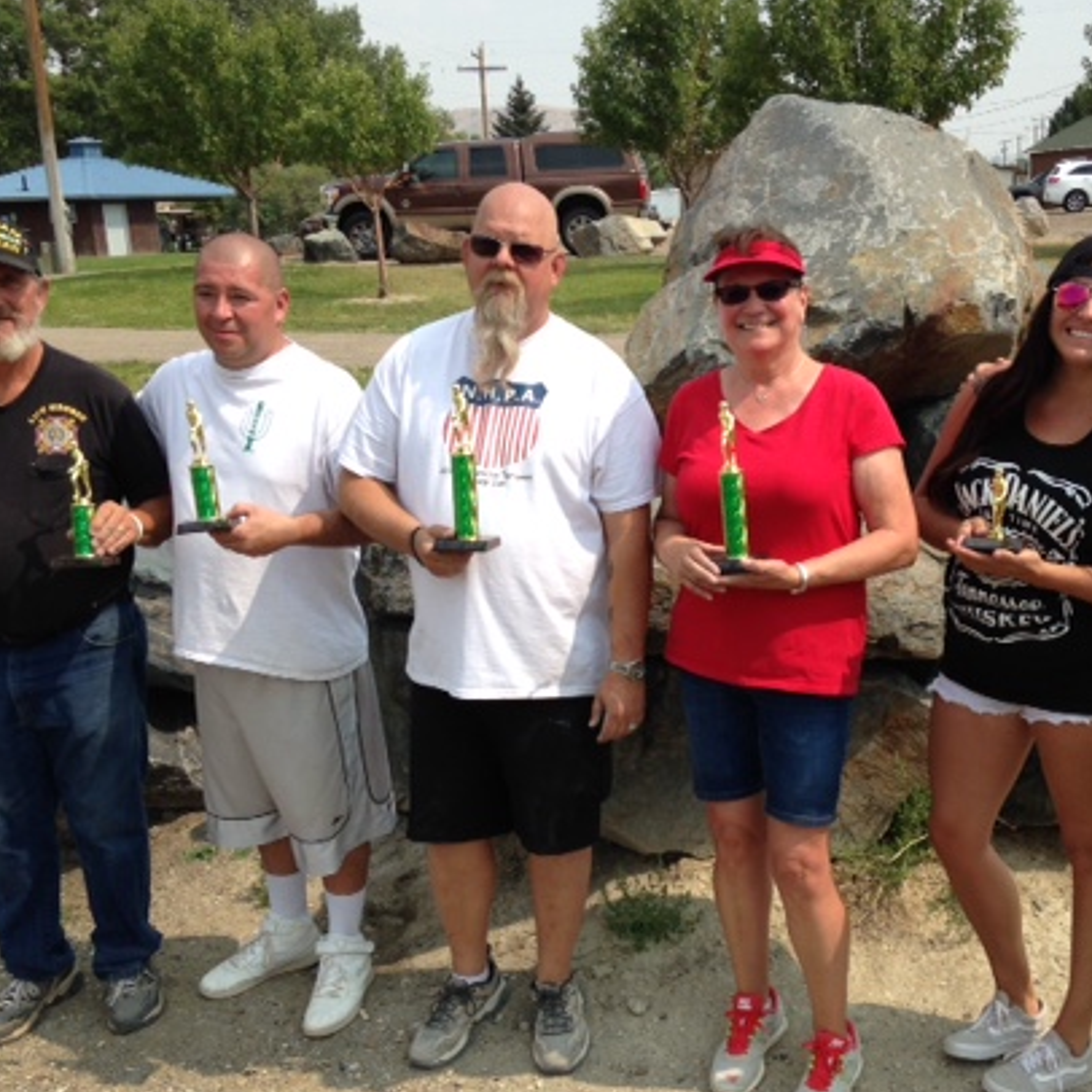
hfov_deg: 36.6
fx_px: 1642
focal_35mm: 46
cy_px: 629
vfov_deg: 36.7
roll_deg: +1.9
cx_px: 678
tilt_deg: -14.9
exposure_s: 1/1355
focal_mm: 4.12
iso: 50
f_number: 2.4
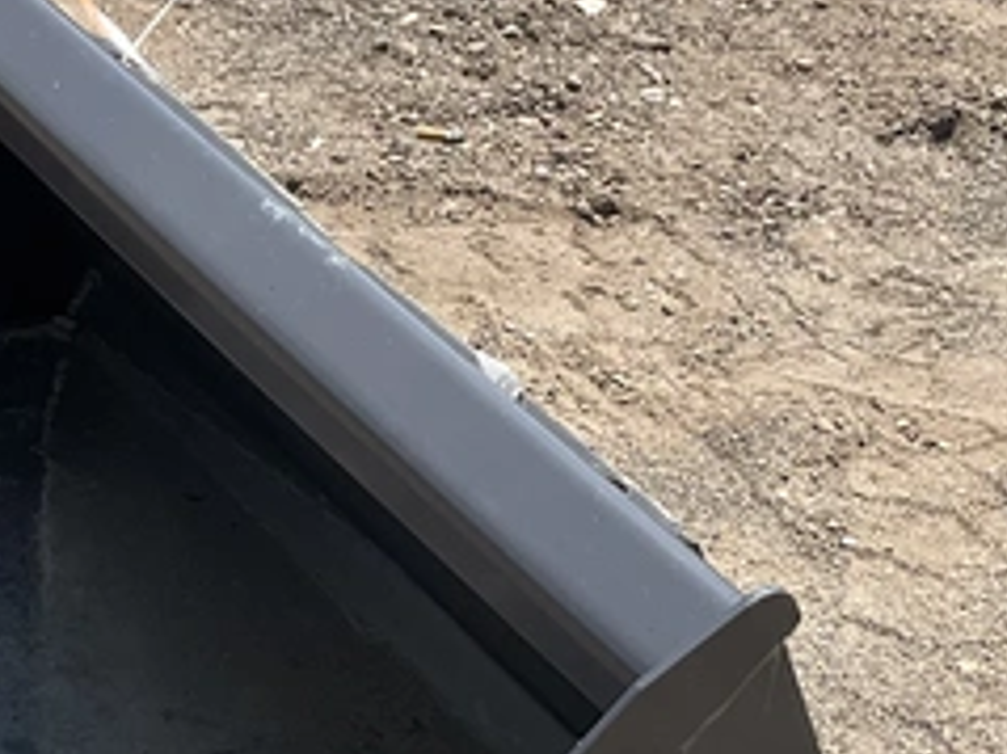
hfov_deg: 21.4
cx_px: 261
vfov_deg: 16.0
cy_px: 727
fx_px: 2646
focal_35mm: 91
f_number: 1.8
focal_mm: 3
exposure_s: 1/1490
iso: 25
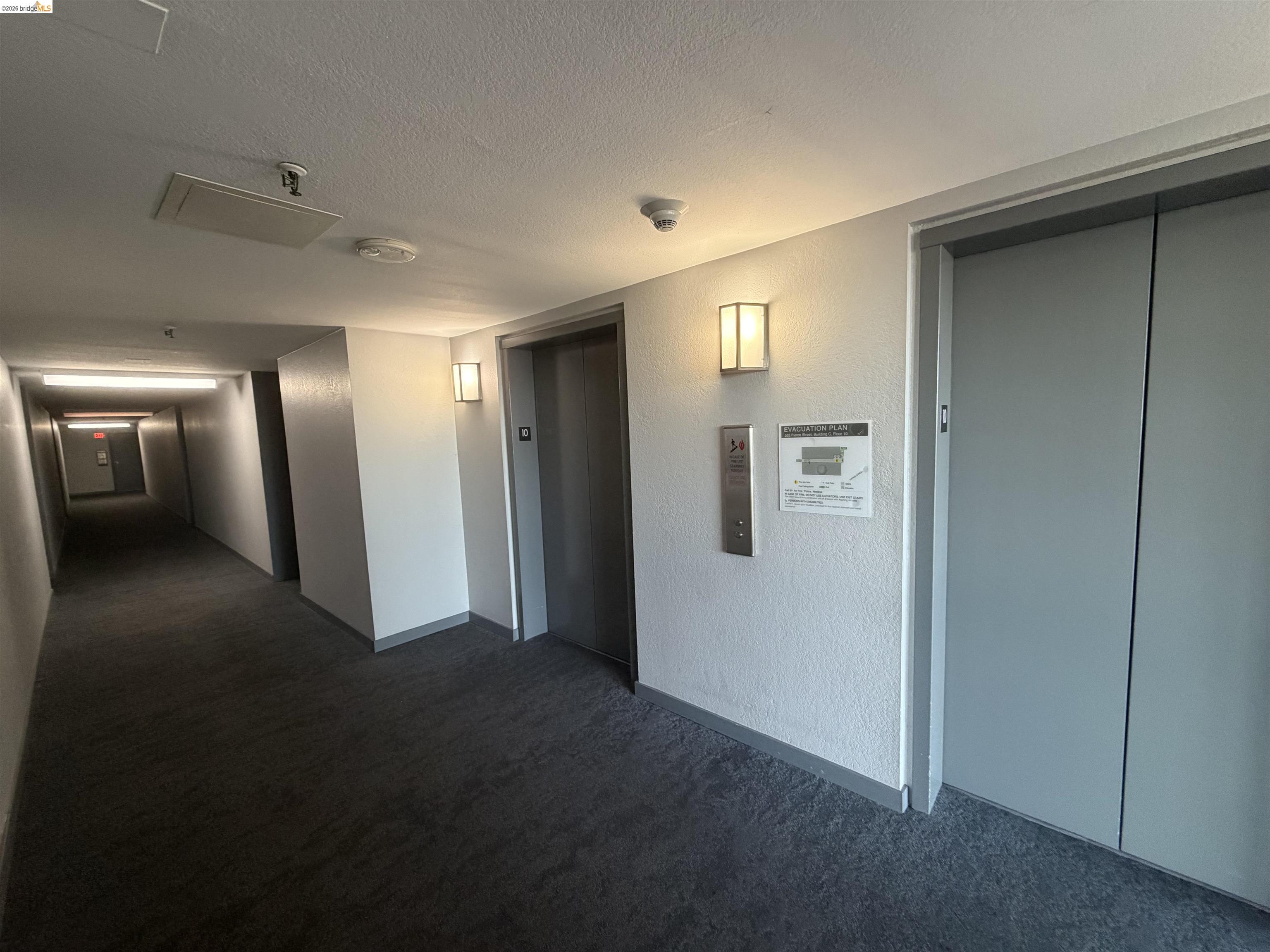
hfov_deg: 102.1
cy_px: 476
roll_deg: +3.2
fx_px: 514
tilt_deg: -5.8
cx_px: 635
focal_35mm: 14
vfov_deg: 85.7
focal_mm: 2.22
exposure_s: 1/60
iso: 320
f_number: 2.2
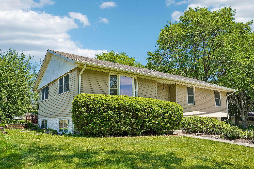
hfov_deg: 67.4
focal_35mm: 27
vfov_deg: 47.9
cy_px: 84
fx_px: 190
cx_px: 127
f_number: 8
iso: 100
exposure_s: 1/100
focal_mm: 27
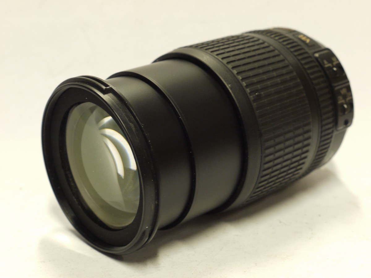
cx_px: 186
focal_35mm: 68
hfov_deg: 28.6
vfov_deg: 21.6
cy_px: 139
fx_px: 729
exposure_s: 1/20
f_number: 8
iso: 800
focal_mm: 34
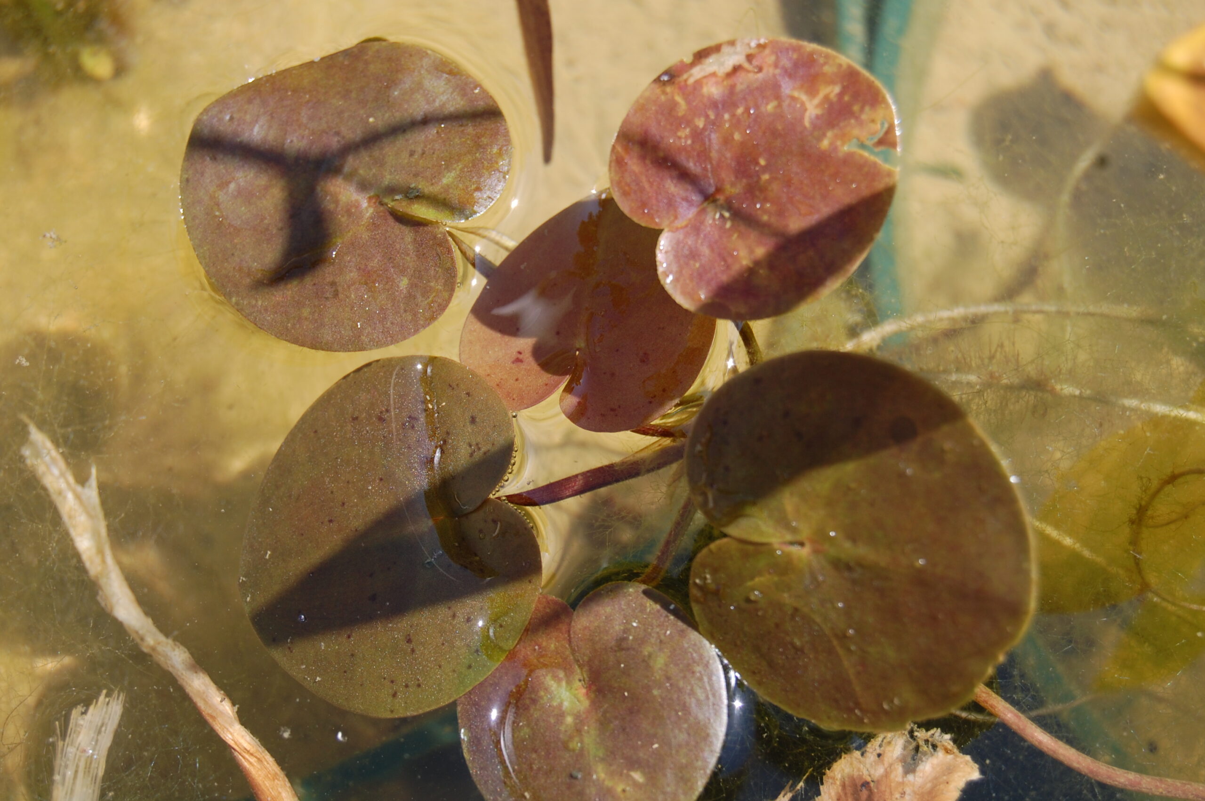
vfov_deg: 16.5
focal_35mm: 82
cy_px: 400
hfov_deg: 24.6
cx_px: 602
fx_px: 2759
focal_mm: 55
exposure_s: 1/200
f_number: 8
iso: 200
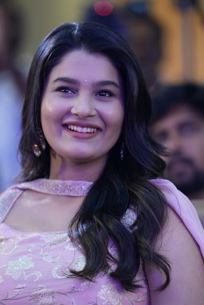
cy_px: 164
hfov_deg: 5.9
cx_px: 90
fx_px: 1963
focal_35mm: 231
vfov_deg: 8.9
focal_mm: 200
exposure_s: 1/30
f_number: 3.5
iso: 400
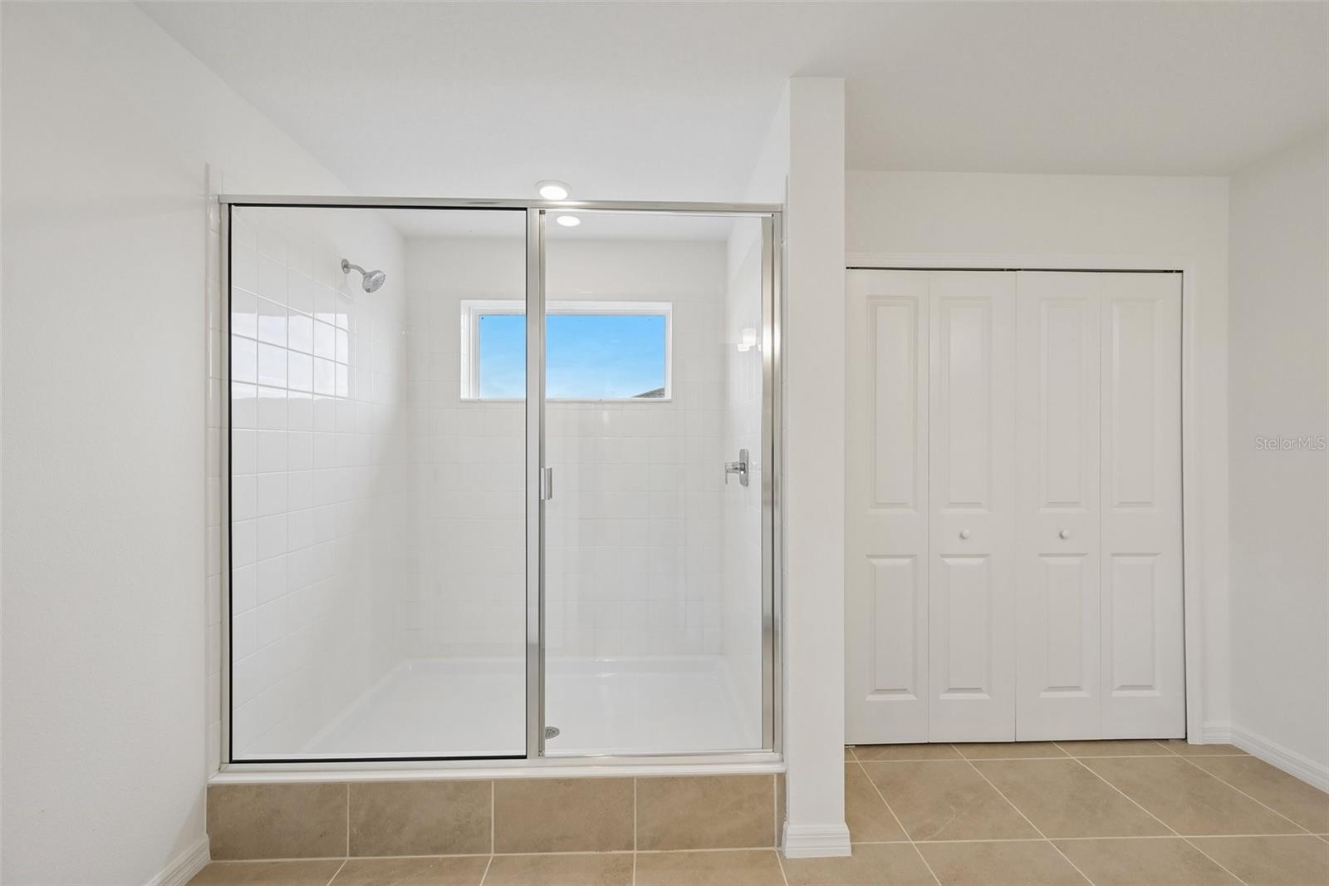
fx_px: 517
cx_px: 664
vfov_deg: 81.2
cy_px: 443
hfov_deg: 104.3
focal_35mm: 14
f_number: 8
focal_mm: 14
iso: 400
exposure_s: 1/125
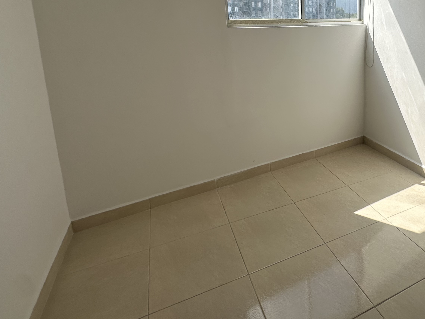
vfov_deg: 52.1
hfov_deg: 65.3
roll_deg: +0.5
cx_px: 317
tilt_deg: -8.8
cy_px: 73
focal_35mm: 25
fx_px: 307
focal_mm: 2.22
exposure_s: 1/1770
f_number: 2.2
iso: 50
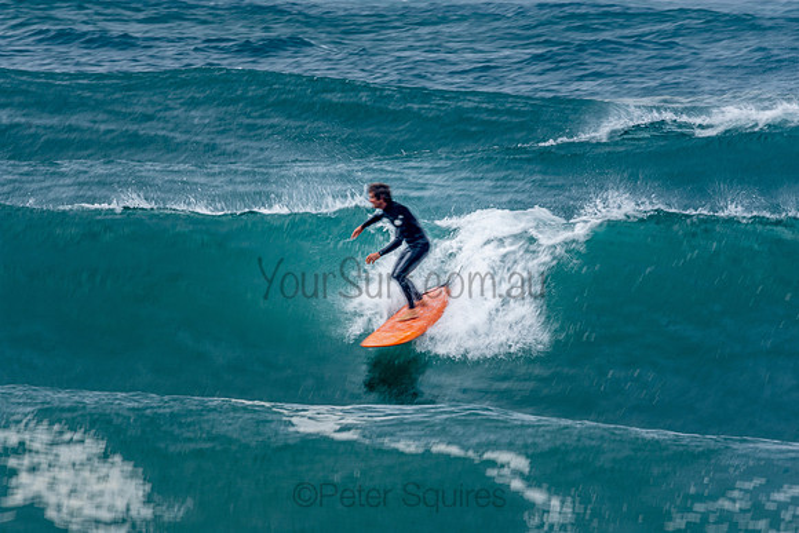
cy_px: 266
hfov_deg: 2.9
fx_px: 15983
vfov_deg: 1.9
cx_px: 400
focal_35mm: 720
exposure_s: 1/25
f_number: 20
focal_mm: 480
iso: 100
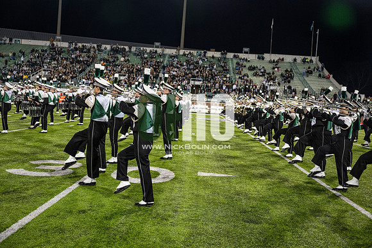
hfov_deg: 48.4
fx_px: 413
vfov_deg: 33.4
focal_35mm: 40
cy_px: 124
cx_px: 186
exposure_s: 1/500
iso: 1250
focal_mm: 40
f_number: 3.2
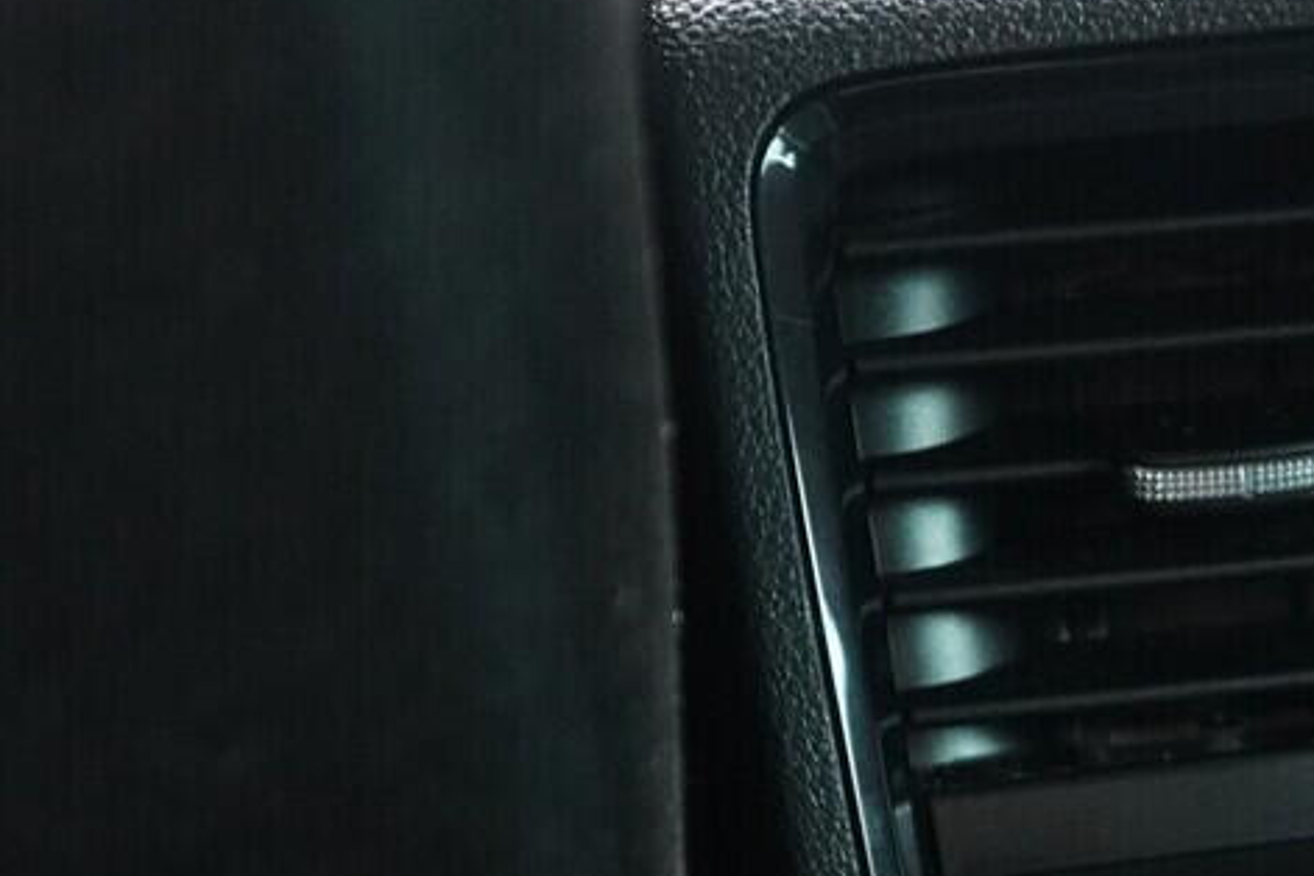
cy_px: 873
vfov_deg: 12.3
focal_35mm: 110
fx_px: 4015
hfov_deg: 17.9
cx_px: 1467
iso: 3200
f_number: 2.8
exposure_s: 1/40
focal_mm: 24
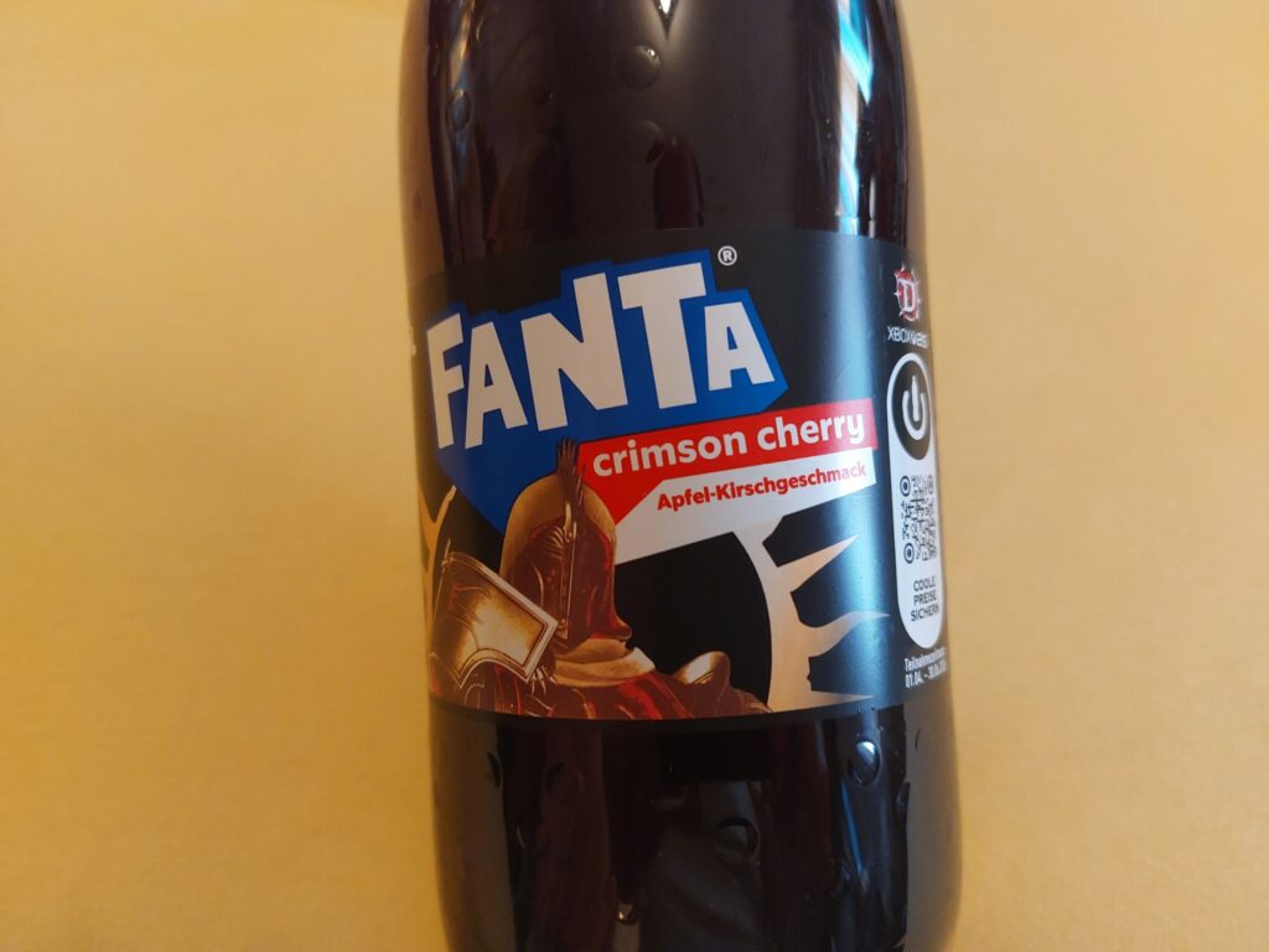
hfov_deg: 69.4
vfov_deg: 54.9
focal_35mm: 25
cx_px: 634
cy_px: 476
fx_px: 916
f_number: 1.8
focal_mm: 5.23
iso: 500
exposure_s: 1/50
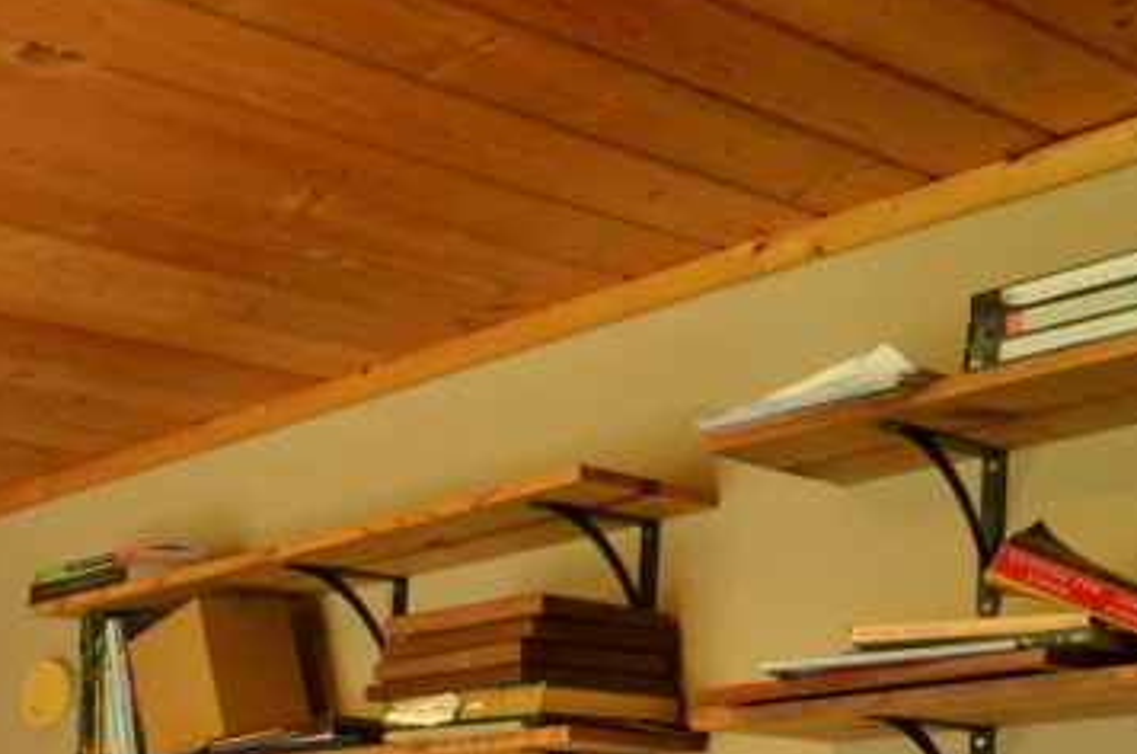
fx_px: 1756
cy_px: 1081
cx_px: -399
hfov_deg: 28.4
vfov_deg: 21.1
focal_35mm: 56
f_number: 4
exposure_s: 1/60
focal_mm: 11
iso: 720
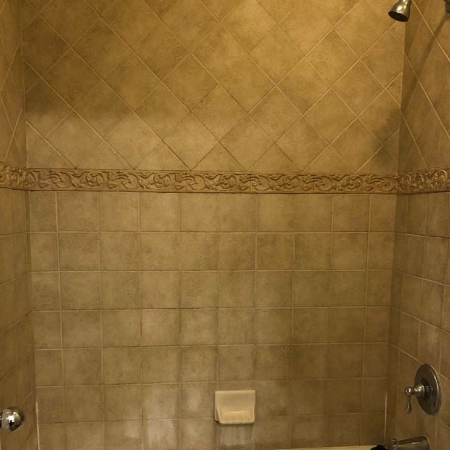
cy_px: 274
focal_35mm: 34
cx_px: 219
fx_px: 500
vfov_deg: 48.1
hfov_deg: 48.4
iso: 100
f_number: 1.8
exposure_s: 1/15
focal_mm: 4
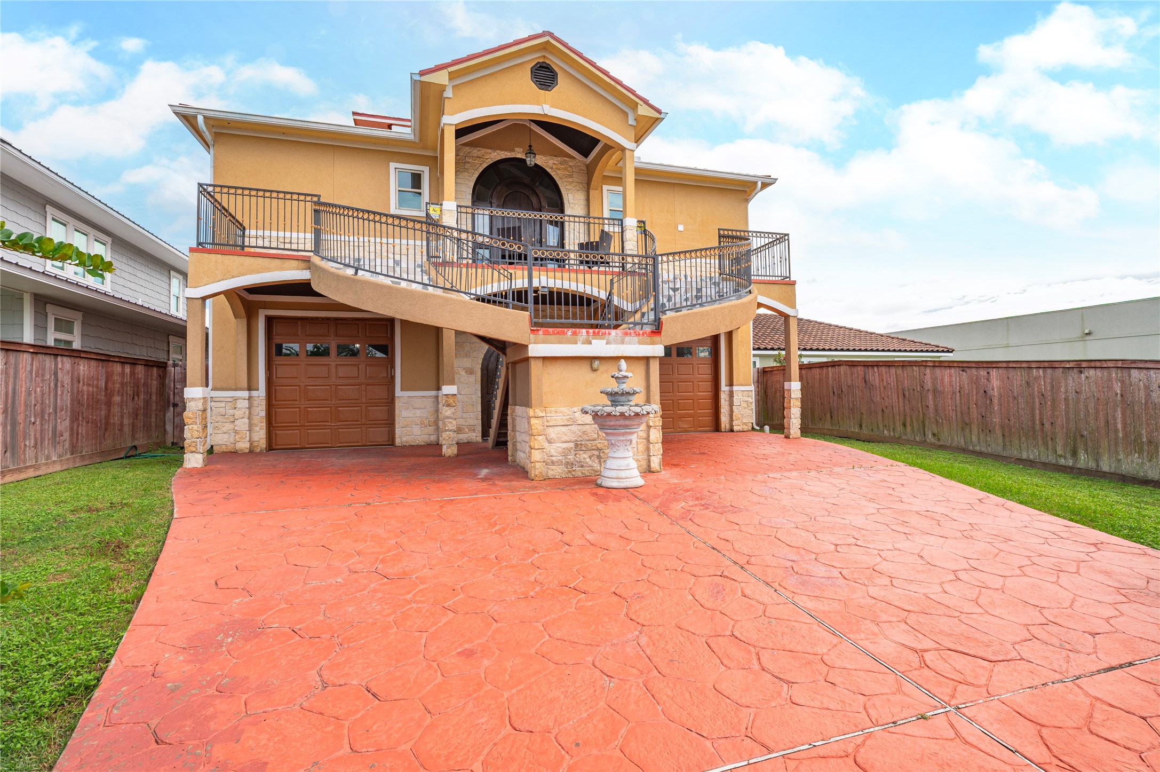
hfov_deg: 96.8
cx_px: 580
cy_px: 386
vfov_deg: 73.7
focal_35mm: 16
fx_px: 515
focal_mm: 16
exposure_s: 1/80
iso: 125
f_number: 13
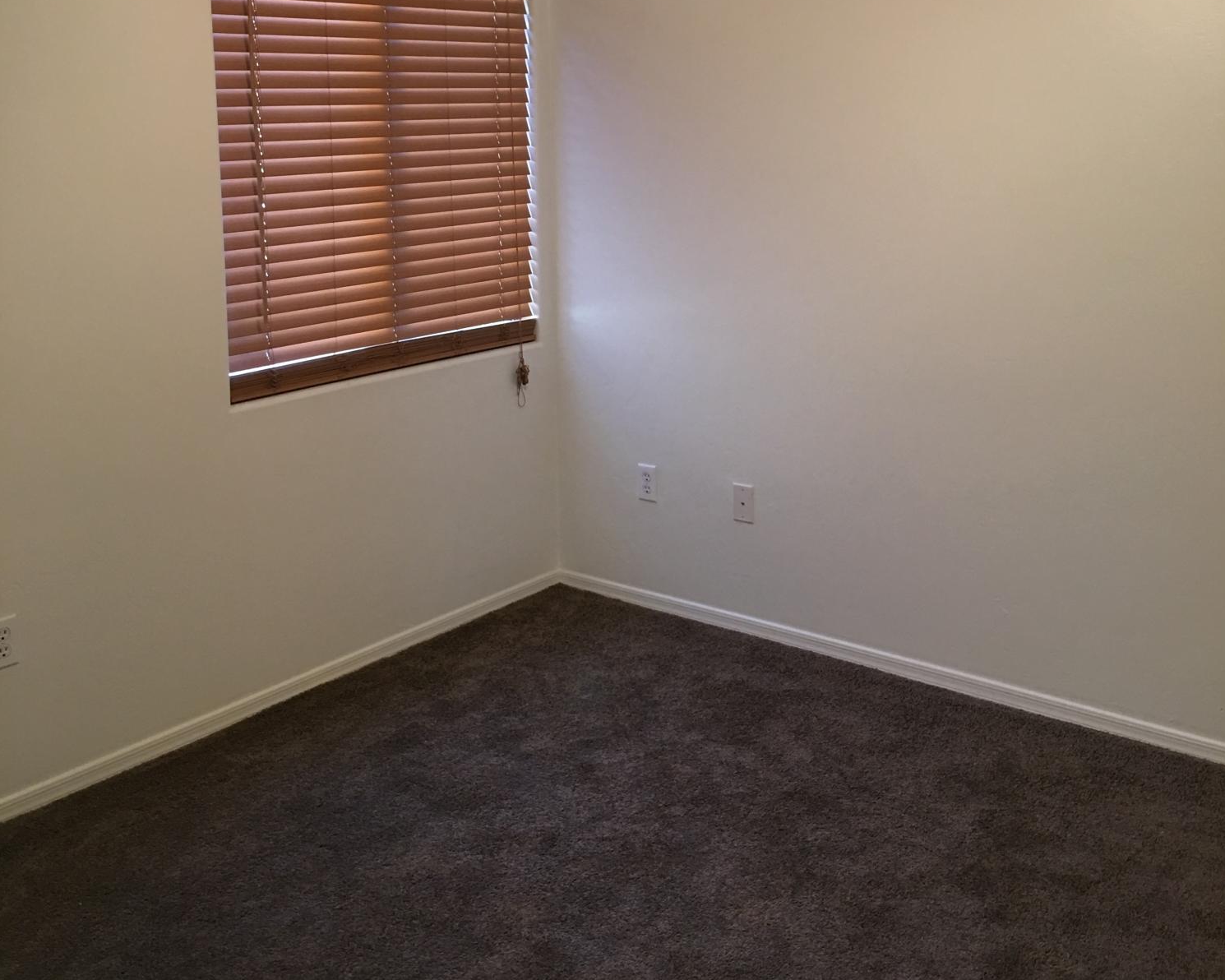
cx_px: 614
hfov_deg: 47.9
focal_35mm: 38
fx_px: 1378
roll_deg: -0.2
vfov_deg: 38.4
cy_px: 284
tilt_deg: -4.1
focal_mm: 4.15
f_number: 2.2
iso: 50
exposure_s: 1/15
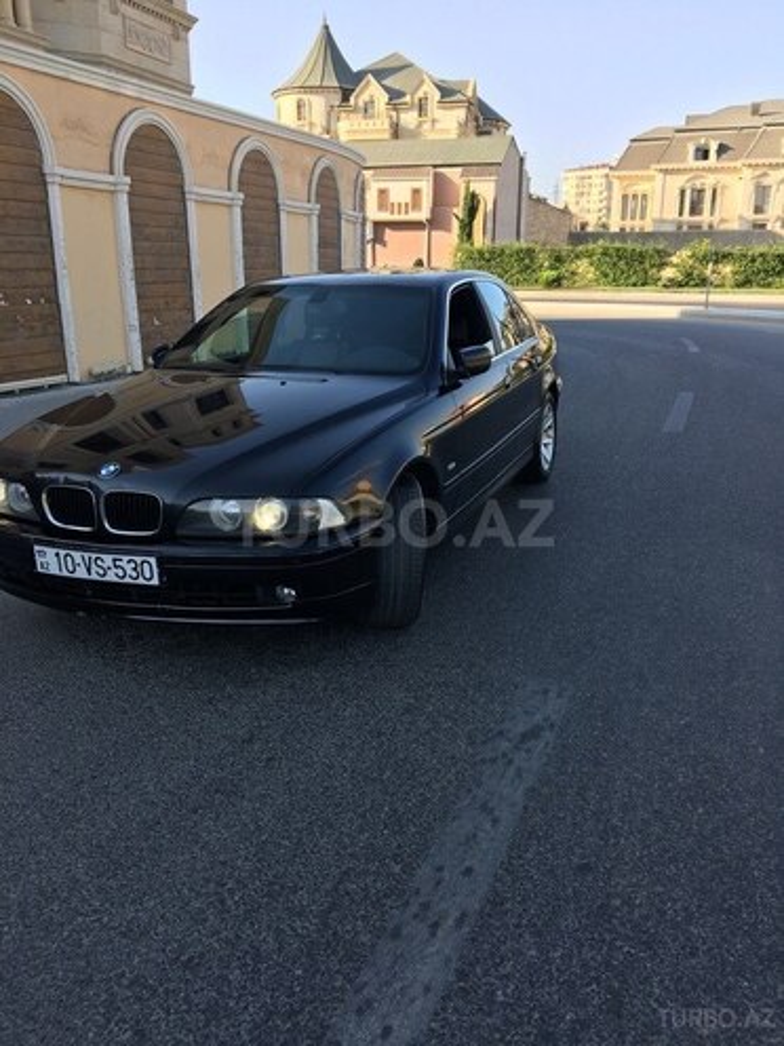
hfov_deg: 48.2
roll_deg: -0.4
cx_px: 392
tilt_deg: -15.6
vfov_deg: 61.7
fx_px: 876
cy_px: 523
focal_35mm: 29
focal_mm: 4.15
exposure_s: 1/413
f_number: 2.2
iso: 25
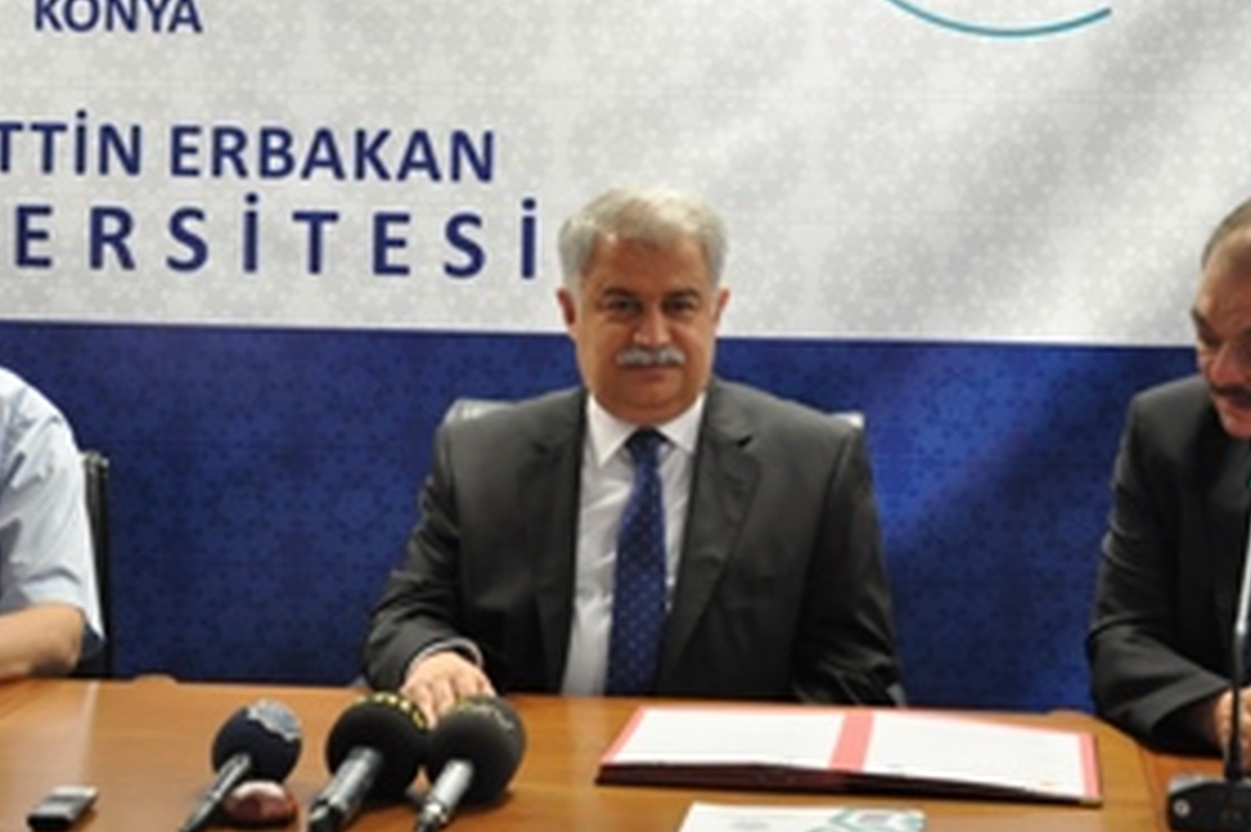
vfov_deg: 14.8
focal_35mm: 92
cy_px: 207
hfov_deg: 22.2
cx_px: 603
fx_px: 3195
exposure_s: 1/30
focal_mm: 38
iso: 1250
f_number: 4.5
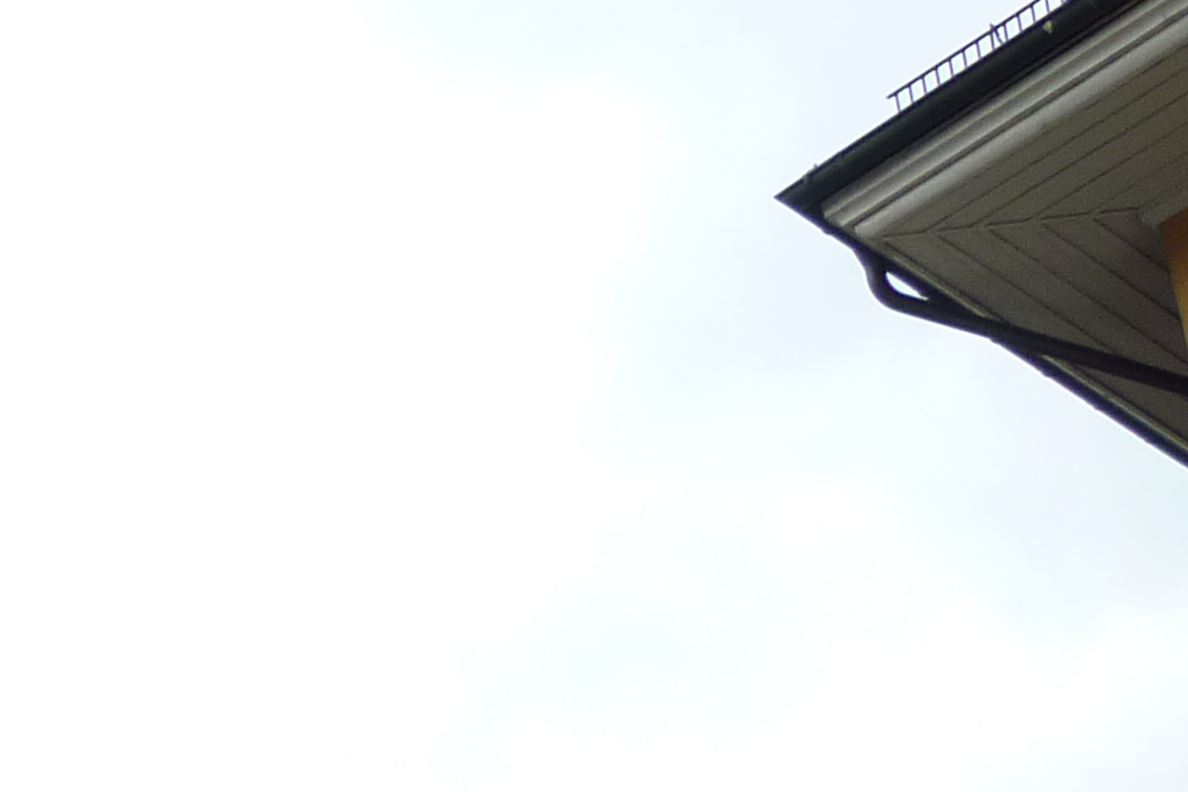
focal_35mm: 111
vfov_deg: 12.0
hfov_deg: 16.6
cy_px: 1062
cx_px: -639
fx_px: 3663
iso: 80
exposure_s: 1/200
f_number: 2.8
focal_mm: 5.5
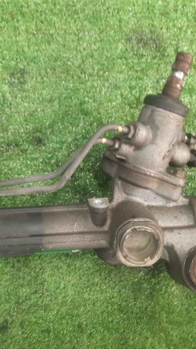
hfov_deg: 31.8
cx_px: 72
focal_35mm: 37
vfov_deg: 54.0
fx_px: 342
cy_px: 174
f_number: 2
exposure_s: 1/33
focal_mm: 4.6
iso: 264
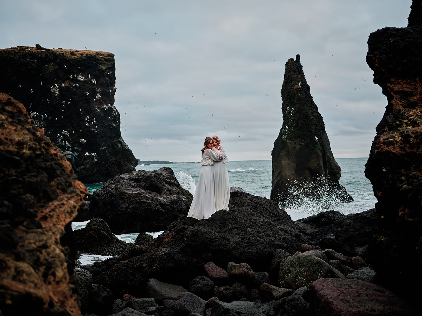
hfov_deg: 46.8
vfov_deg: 36.0
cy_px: 158
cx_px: 211
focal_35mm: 40
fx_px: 488
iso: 160
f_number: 3.5
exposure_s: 1/100
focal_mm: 50
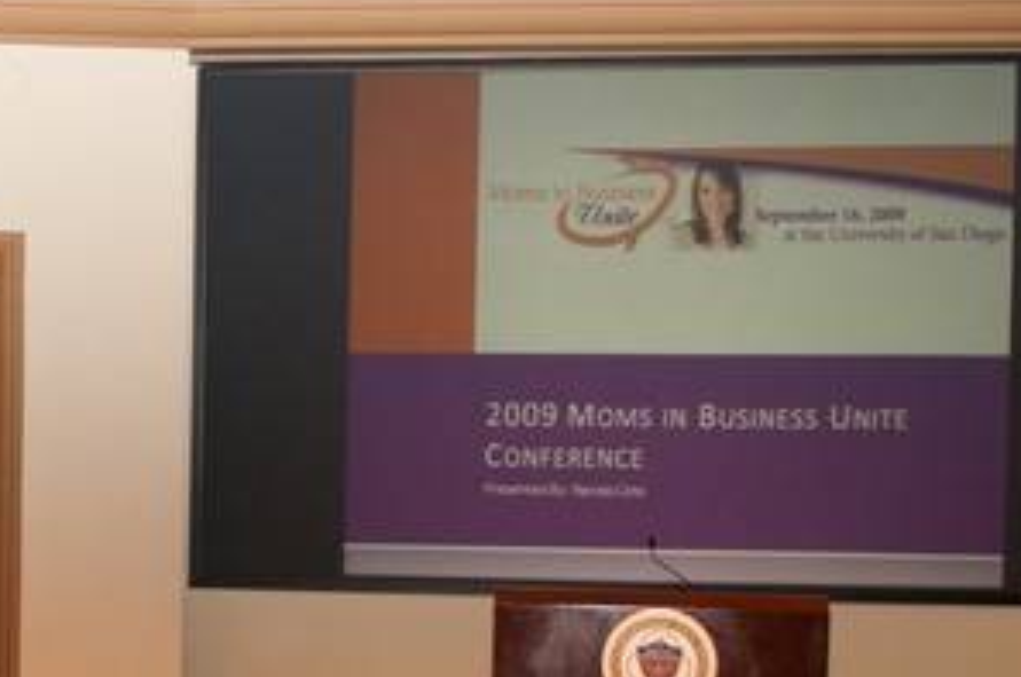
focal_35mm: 97
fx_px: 2747
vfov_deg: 13.9
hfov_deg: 20.0
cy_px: 605
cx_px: -134
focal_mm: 24
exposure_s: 1/160
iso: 640
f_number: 2.8
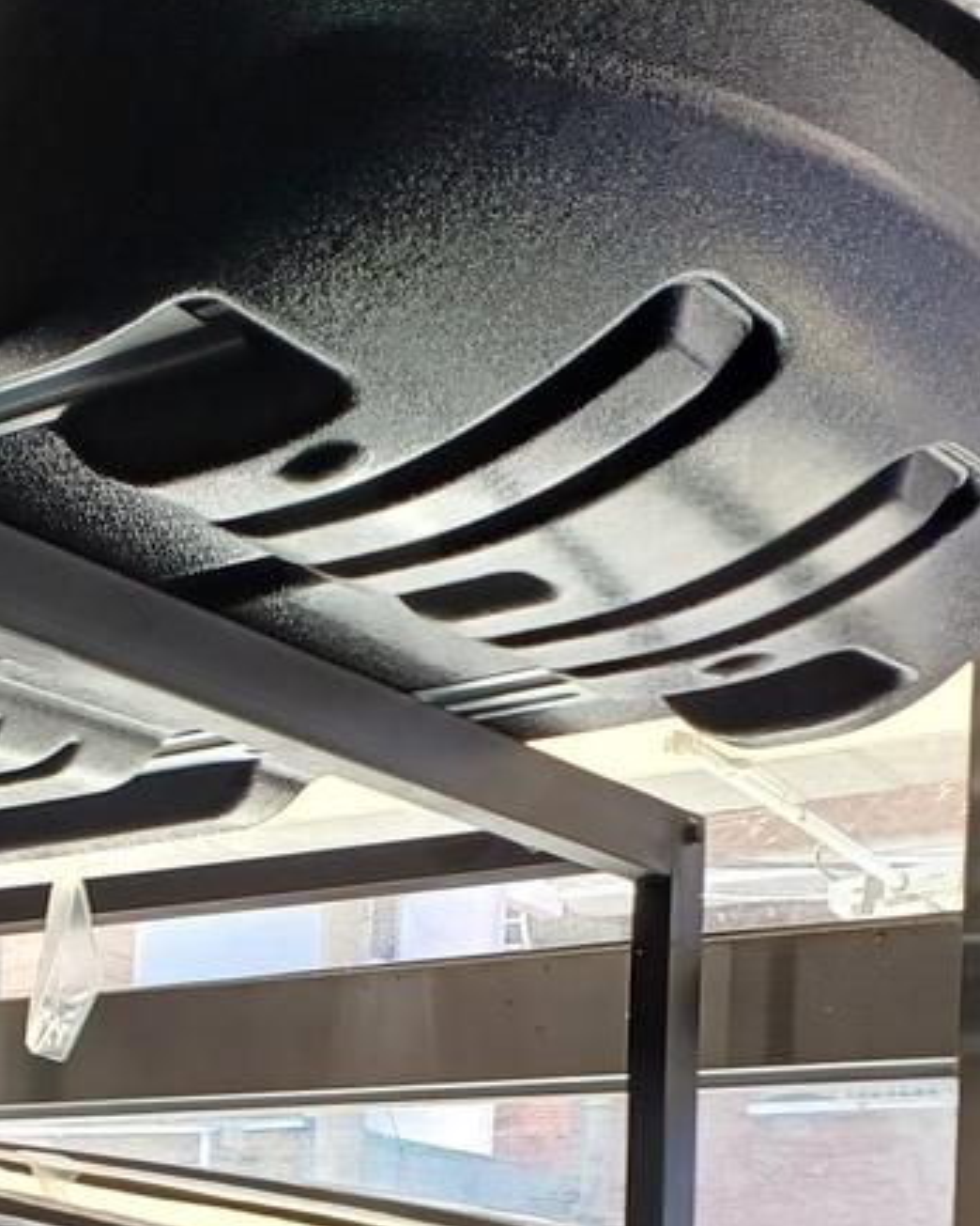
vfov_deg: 26.9
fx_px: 2393
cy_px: 1274
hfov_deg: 22.8
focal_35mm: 66
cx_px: 175
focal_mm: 5.06
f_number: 1.8
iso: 32
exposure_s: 1/50
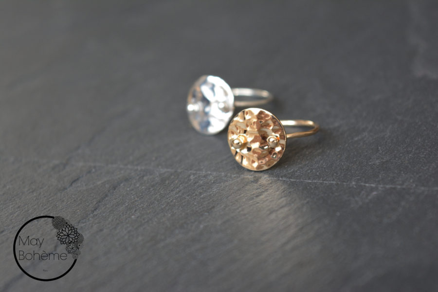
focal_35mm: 82
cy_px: 146
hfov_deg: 24.6
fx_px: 1004
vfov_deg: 16.6
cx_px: 219
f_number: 5.6
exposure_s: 1/60
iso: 560
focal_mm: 55
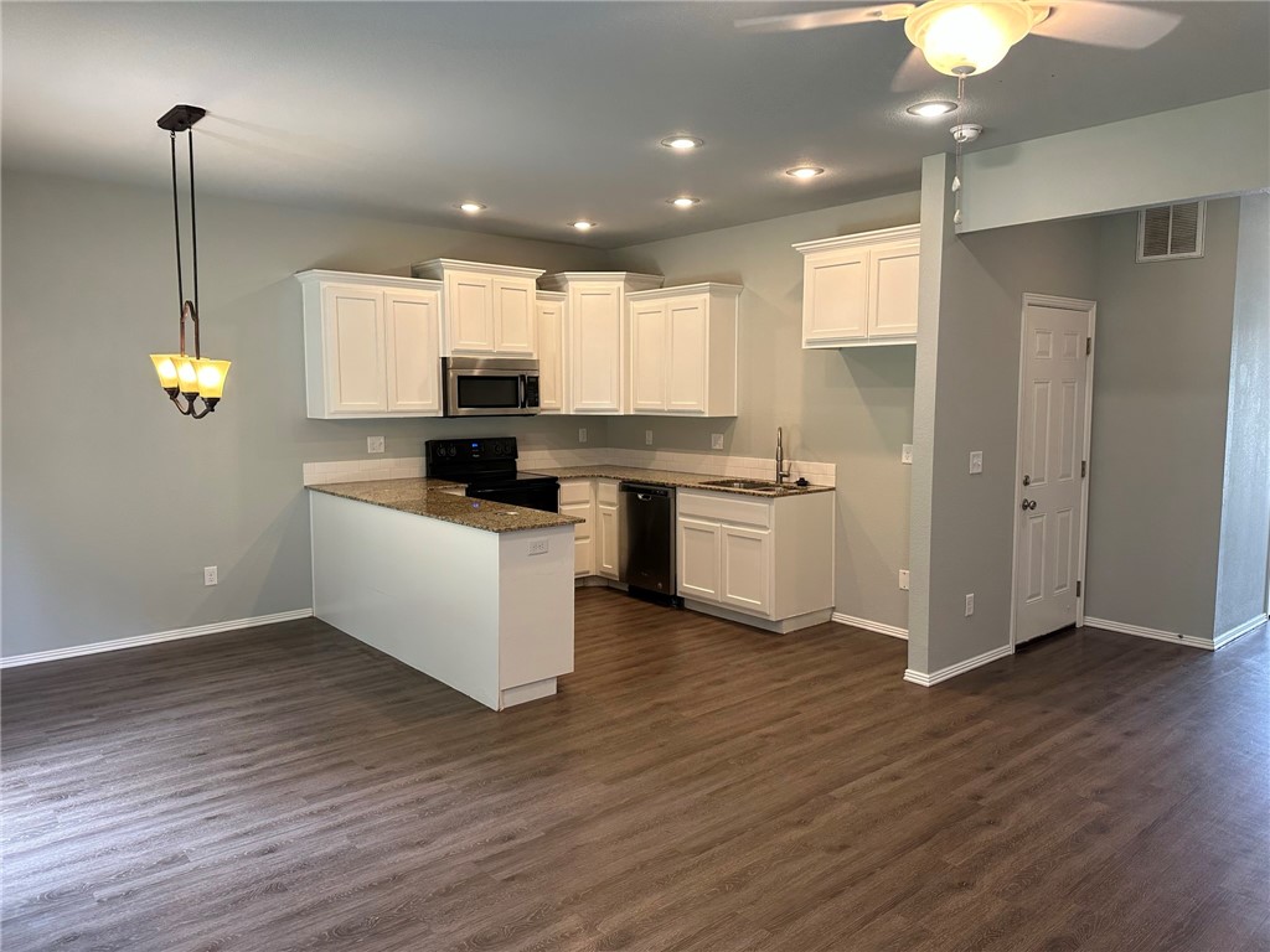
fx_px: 881
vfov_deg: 56.8
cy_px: 476
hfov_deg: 71.6
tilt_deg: -6.2
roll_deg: +0.0
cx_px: 635
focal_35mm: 24
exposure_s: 1/120
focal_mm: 6.86
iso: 200
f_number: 1.78
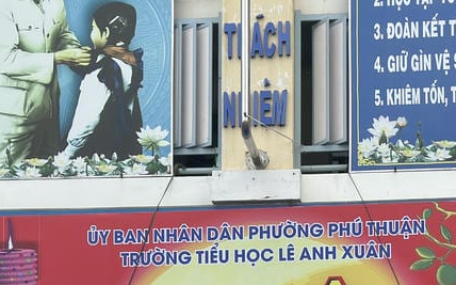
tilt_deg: +7.4
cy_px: 384
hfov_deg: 17.5
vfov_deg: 10.7
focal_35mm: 119
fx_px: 1478
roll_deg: +0.0
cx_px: 272
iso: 80
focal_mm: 6.86
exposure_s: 1/3155
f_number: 1.78
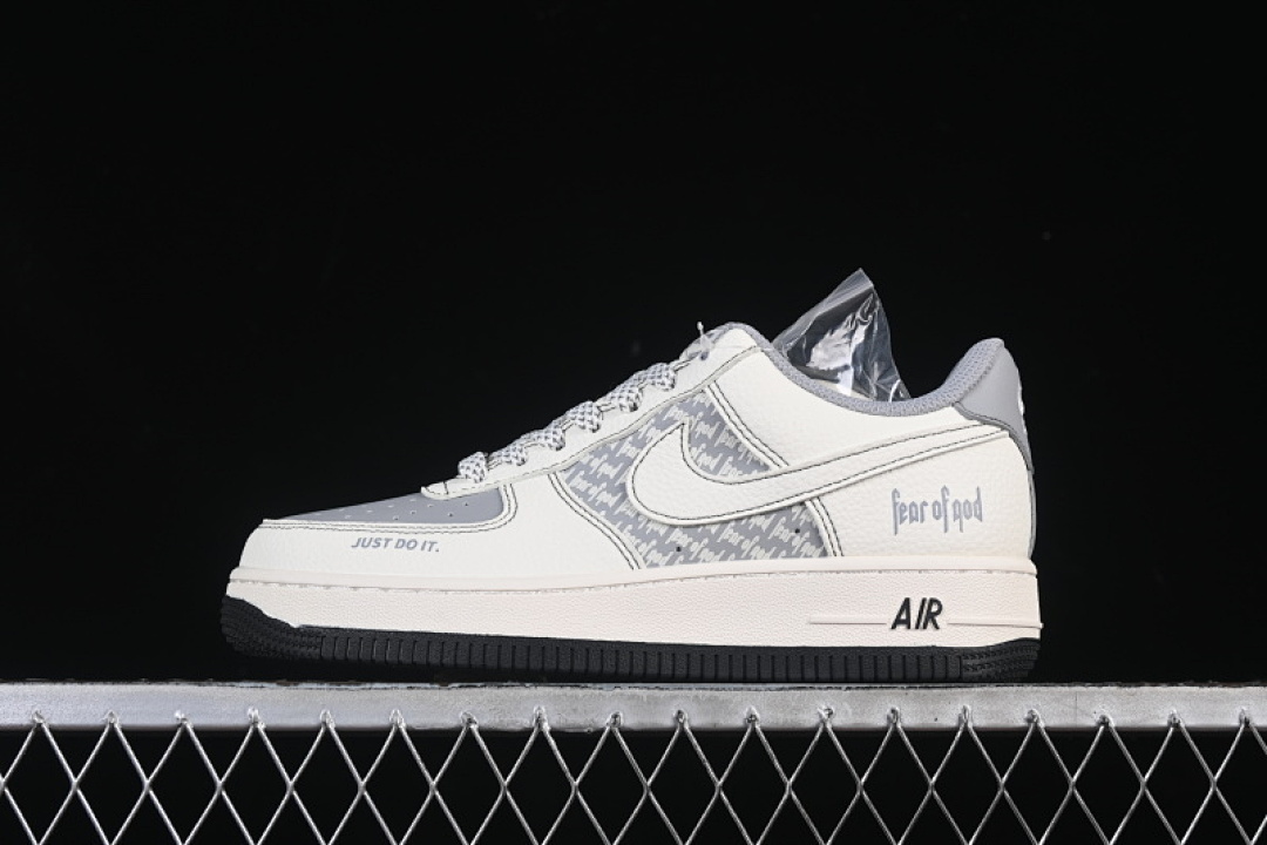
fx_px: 2639
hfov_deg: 27.0
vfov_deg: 18.2
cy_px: 422
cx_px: 634
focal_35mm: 75
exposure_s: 1/80
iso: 160
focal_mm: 50
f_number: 8
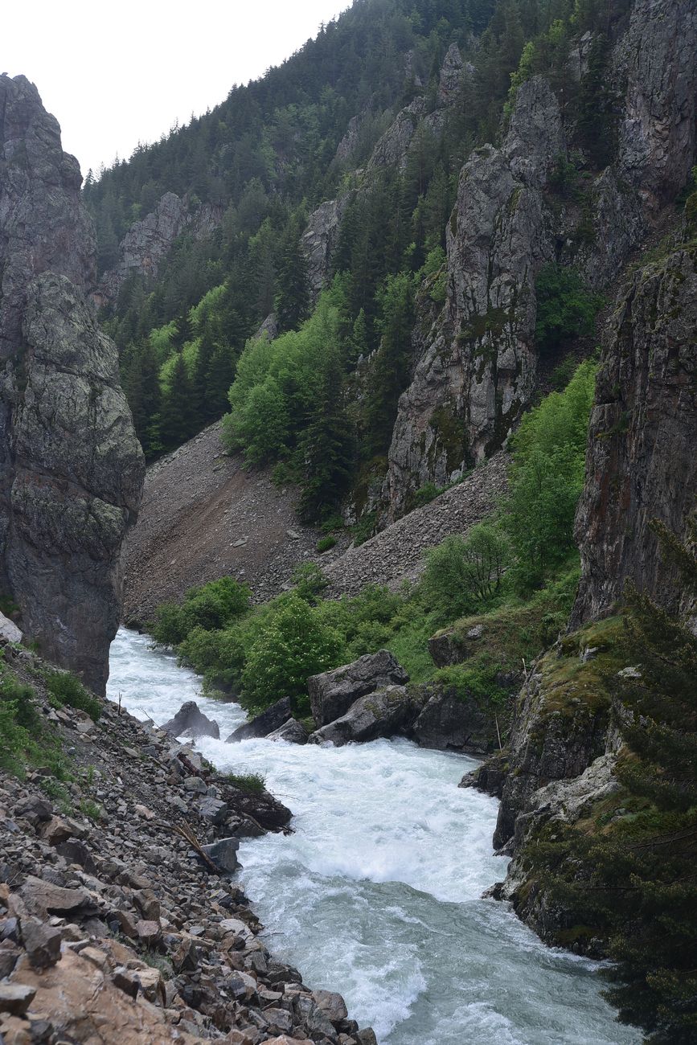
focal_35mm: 50
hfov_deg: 27.0
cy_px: 522
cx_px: 348
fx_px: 1452
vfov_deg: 39.6
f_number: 7.1
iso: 160
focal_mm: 50
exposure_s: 1/125
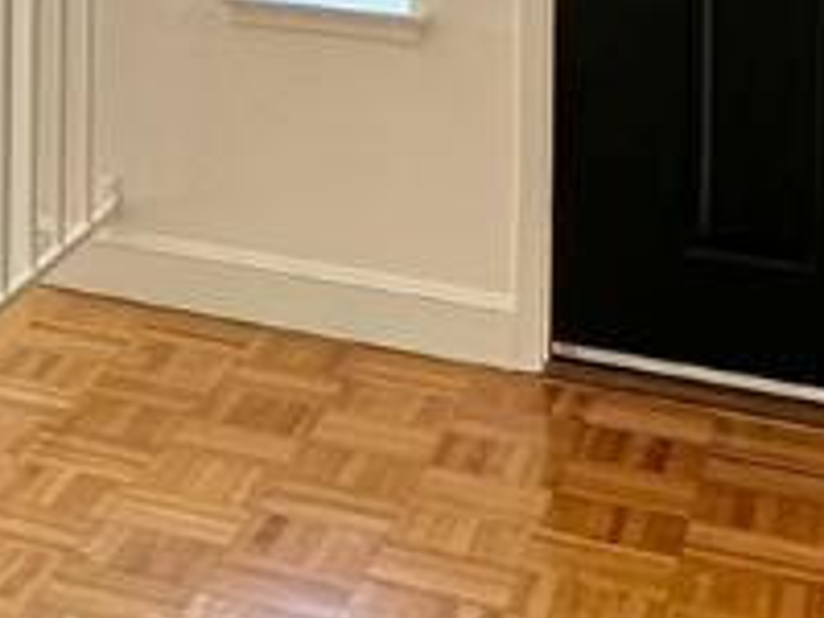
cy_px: -426
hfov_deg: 14.8
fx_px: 2499
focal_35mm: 105
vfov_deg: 13.0
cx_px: -906
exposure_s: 1/120
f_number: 2.2
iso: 50
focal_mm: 2.22
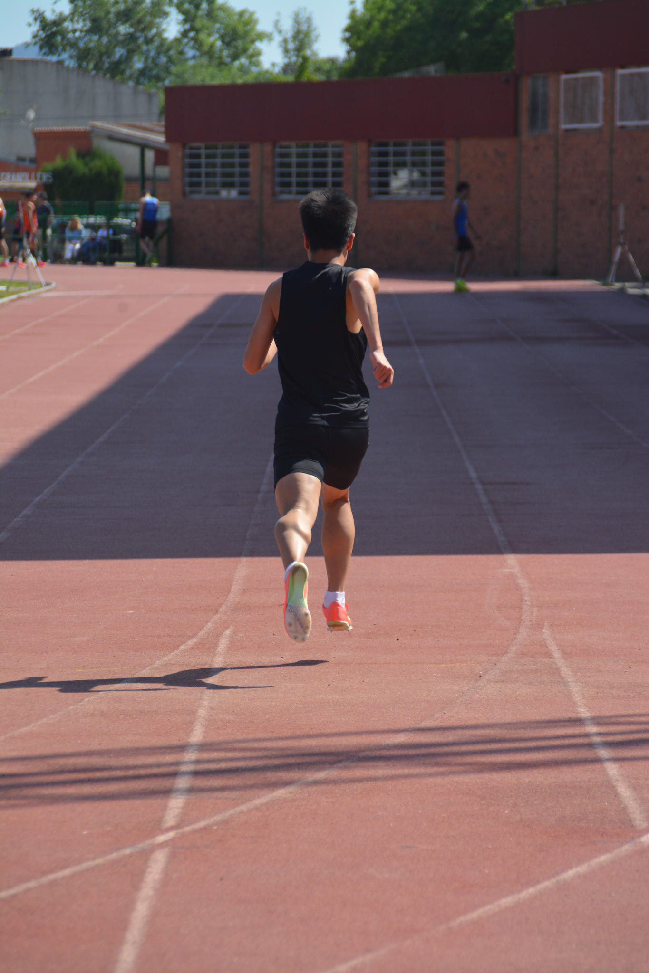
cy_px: 486
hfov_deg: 4.6
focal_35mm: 300
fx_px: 8113
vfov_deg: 6.9
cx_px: 324
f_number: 6.3
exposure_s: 1/1250
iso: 400
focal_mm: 200
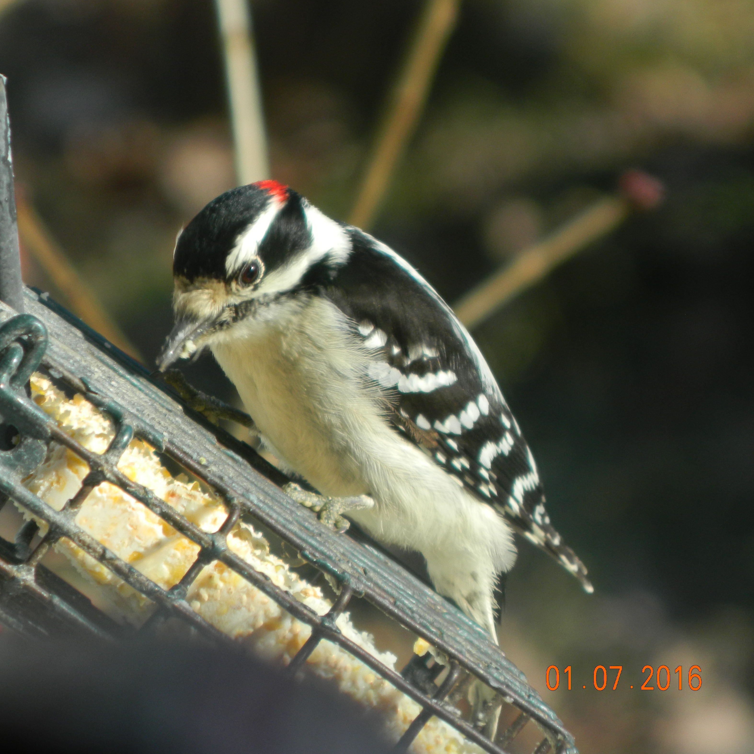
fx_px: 15698
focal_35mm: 637
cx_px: 249
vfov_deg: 2.8
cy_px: 371
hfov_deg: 2.8
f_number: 5.8
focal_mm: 94.5
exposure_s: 1/160
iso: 80
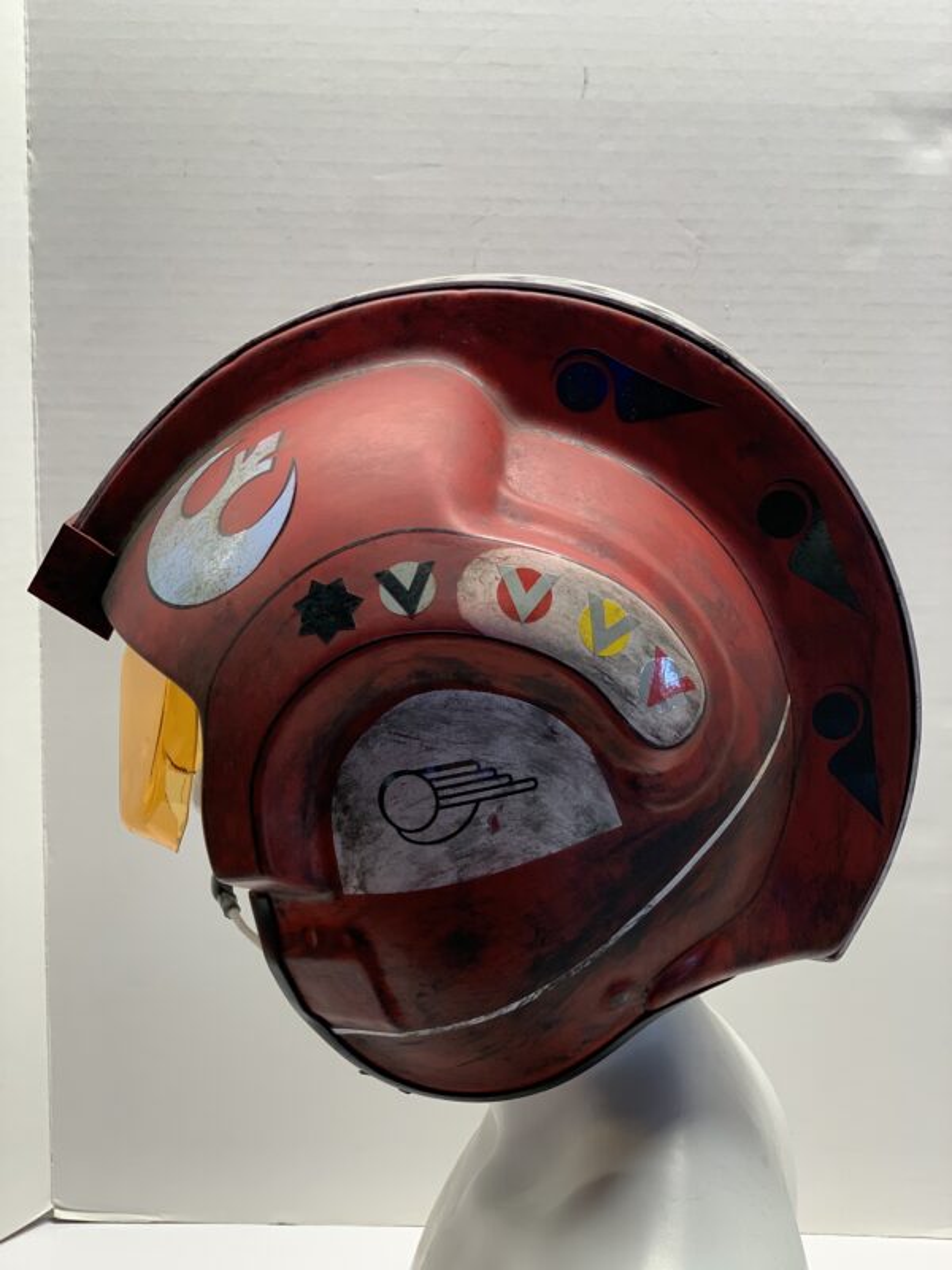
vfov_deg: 36.8
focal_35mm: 52
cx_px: 476
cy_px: 635
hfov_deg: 28.0
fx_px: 1907
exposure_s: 1/60
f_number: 2.4
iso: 80
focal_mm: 6
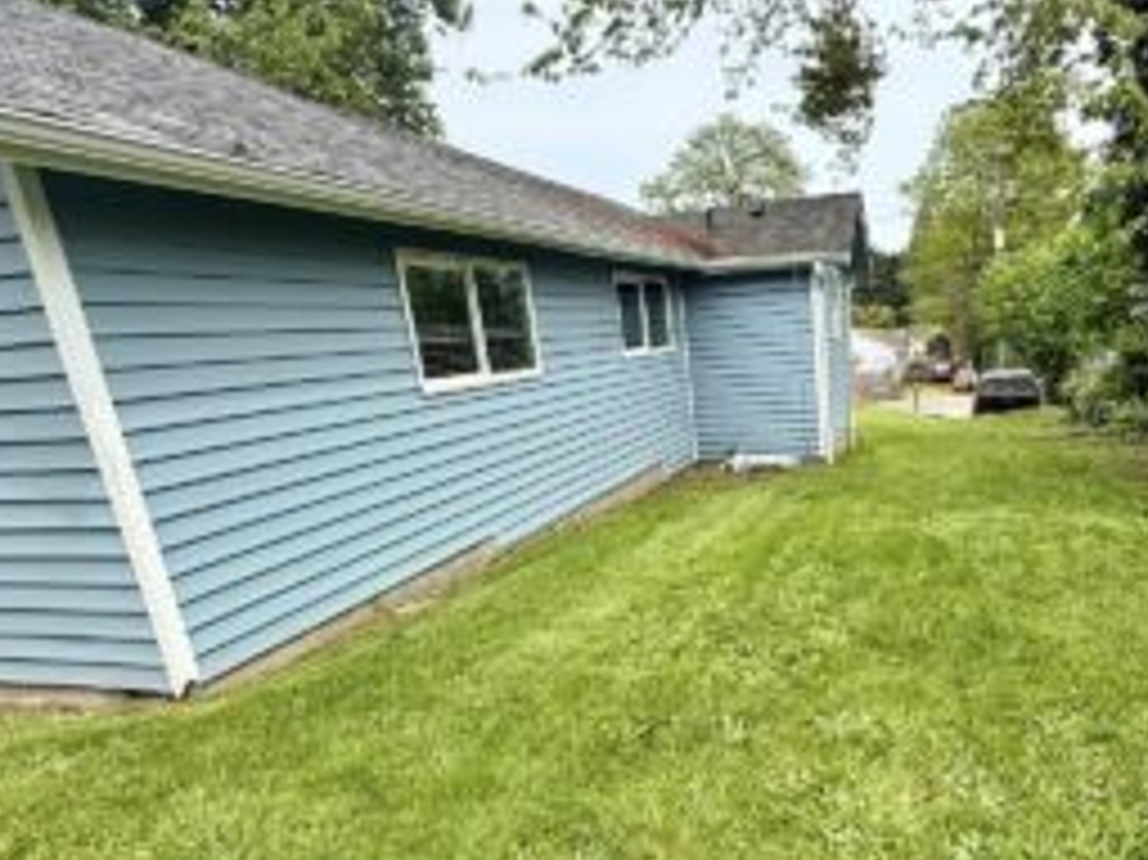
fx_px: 729
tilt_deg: -15.6
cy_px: 527
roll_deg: +3.9
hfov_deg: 74.0
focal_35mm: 22
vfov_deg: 60.4
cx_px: 770
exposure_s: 1/928
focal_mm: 2.22
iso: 64
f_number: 2.2
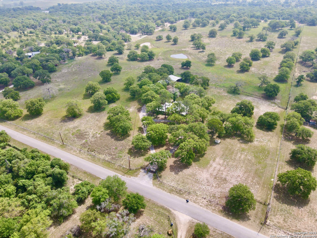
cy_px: 119
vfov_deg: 56.8
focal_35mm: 24
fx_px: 220
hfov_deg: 71.6
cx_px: 158
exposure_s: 1/320
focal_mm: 4.5
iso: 100
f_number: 2.8
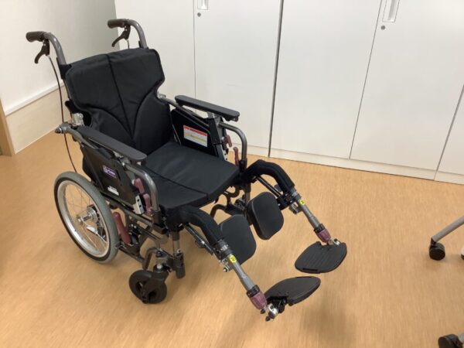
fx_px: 416
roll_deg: -2.7
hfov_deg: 58.4
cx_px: 232
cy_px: 174
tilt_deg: -30.3
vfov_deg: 45.4
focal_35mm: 31
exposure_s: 1/50
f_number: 2.4
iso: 80
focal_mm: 3.3
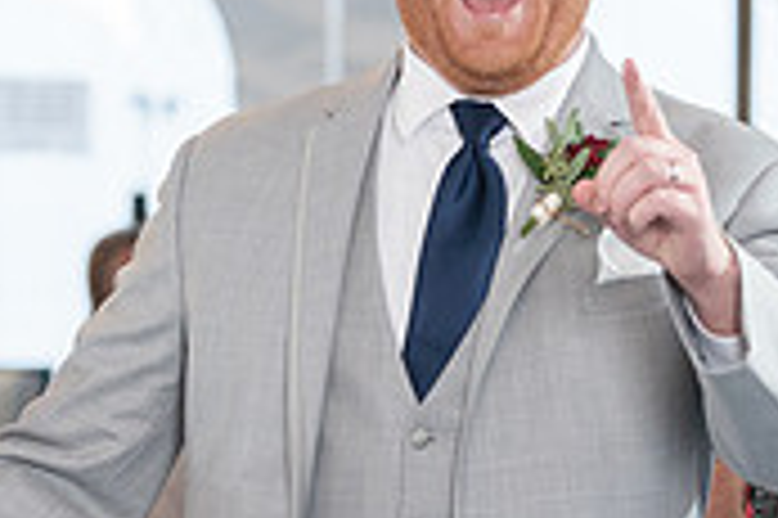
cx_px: 33
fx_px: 8550
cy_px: 301
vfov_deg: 3.5
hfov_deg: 5.2
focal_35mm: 396
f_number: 4
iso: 2000
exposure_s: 1/200
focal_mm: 96
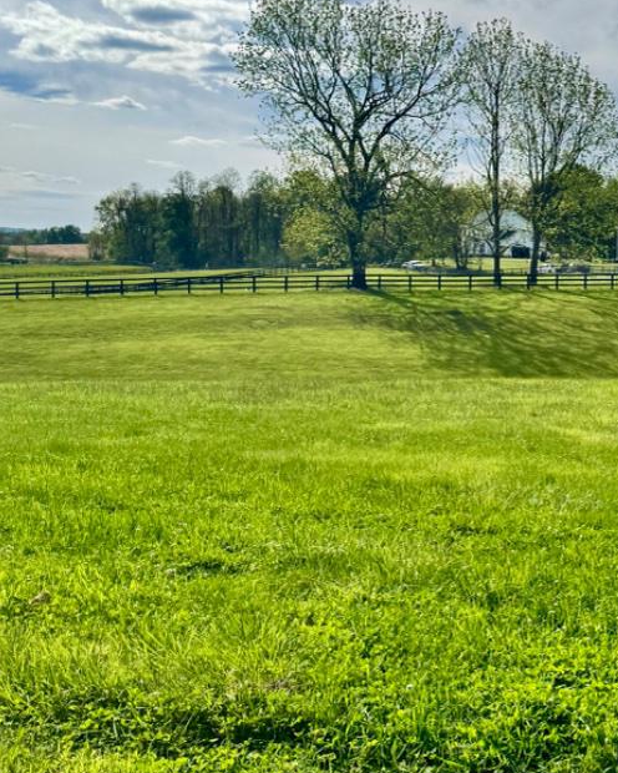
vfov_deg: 32.5
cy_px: 350
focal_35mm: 58
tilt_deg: -3.7
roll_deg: -0.8
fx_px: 1326
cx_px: 517
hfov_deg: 25.7
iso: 64
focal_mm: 6.76
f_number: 1.78
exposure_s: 1/12346
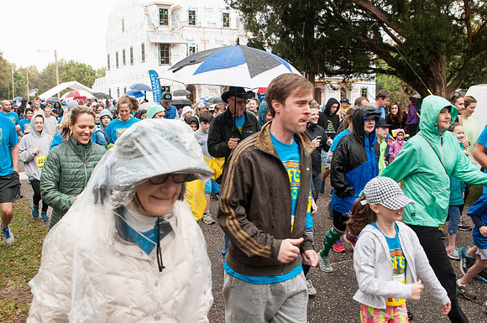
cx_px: 244
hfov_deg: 53.2
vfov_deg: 36.8
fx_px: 486
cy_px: 162
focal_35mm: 36
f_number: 5.6
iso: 1000
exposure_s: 1/250
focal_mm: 24
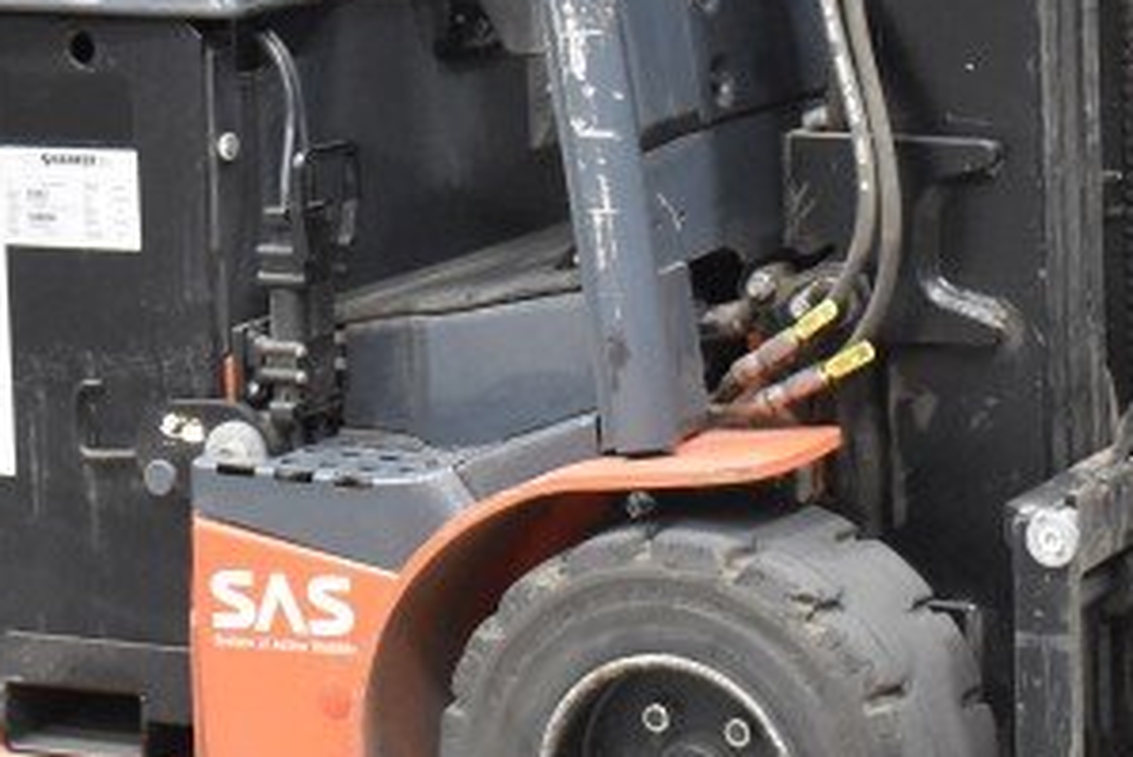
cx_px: 536
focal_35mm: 145
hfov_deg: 14.1
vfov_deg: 9.3
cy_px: -262
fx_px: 4565
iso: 1600
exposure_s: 1/25
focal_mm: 24
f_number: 5
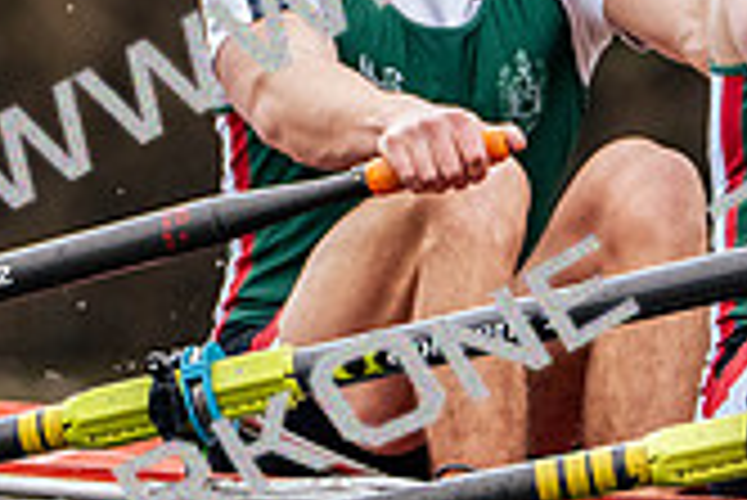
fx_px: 36655
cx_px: 504
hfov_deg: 1.2
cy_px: 223
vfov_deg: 0.8
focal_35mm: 1765
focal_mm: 506
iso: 2000
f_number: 6.3
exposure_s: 1/2000
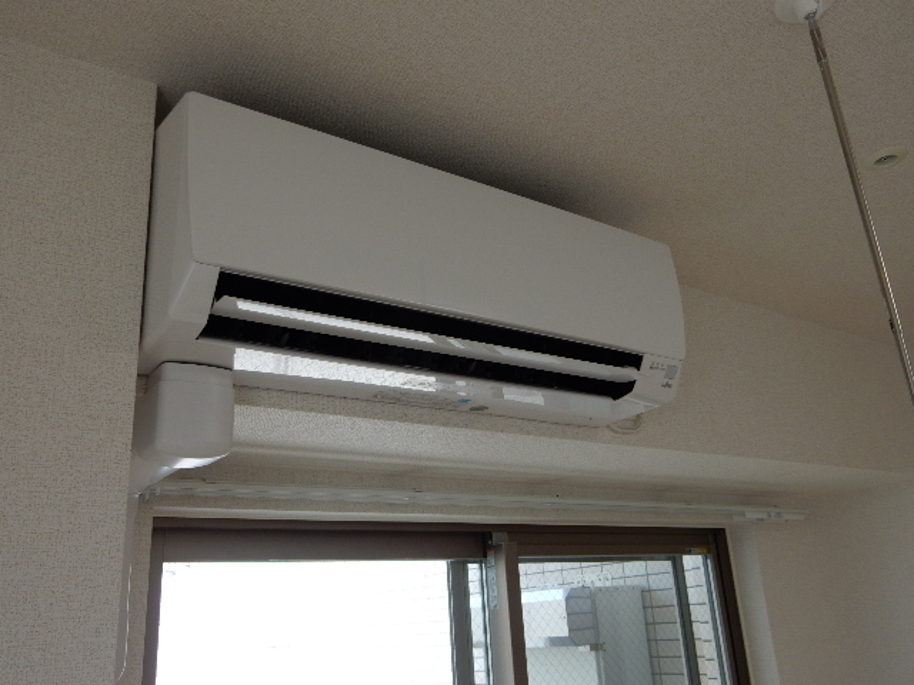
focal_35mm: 30
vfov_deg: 46.8
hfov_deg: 60.0
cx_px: 457
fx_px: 792
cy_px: 342
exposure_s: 1/100
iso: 125
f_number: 4
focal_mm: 5.4
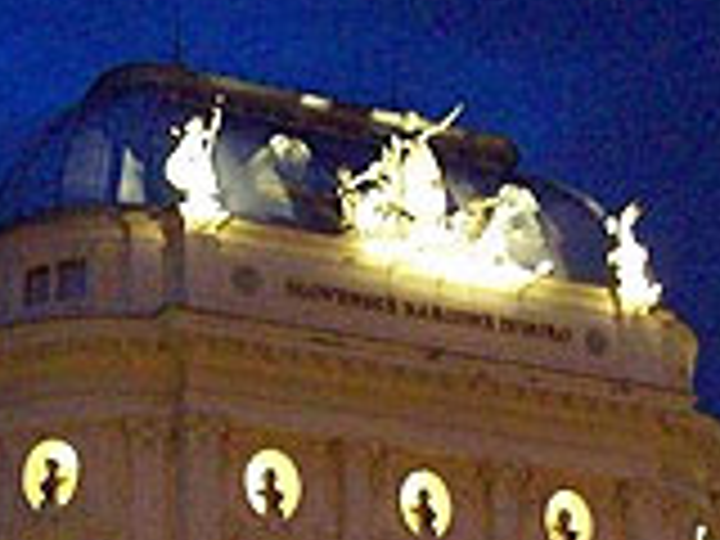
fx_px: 2101
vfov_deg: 14.3
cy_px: 616
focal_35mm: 101
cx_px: 306
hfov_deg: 19.4
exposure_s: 1/11.7
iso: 800
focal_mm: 6
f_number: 2.7
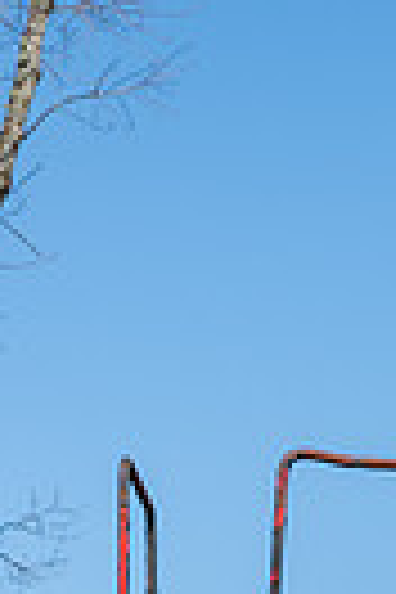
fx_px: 3366
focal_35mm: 204
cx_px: 531
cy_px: 904
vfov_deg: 9.8
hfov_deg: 6.7
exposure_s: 1/500
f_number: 7.1
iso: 100
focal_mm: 60
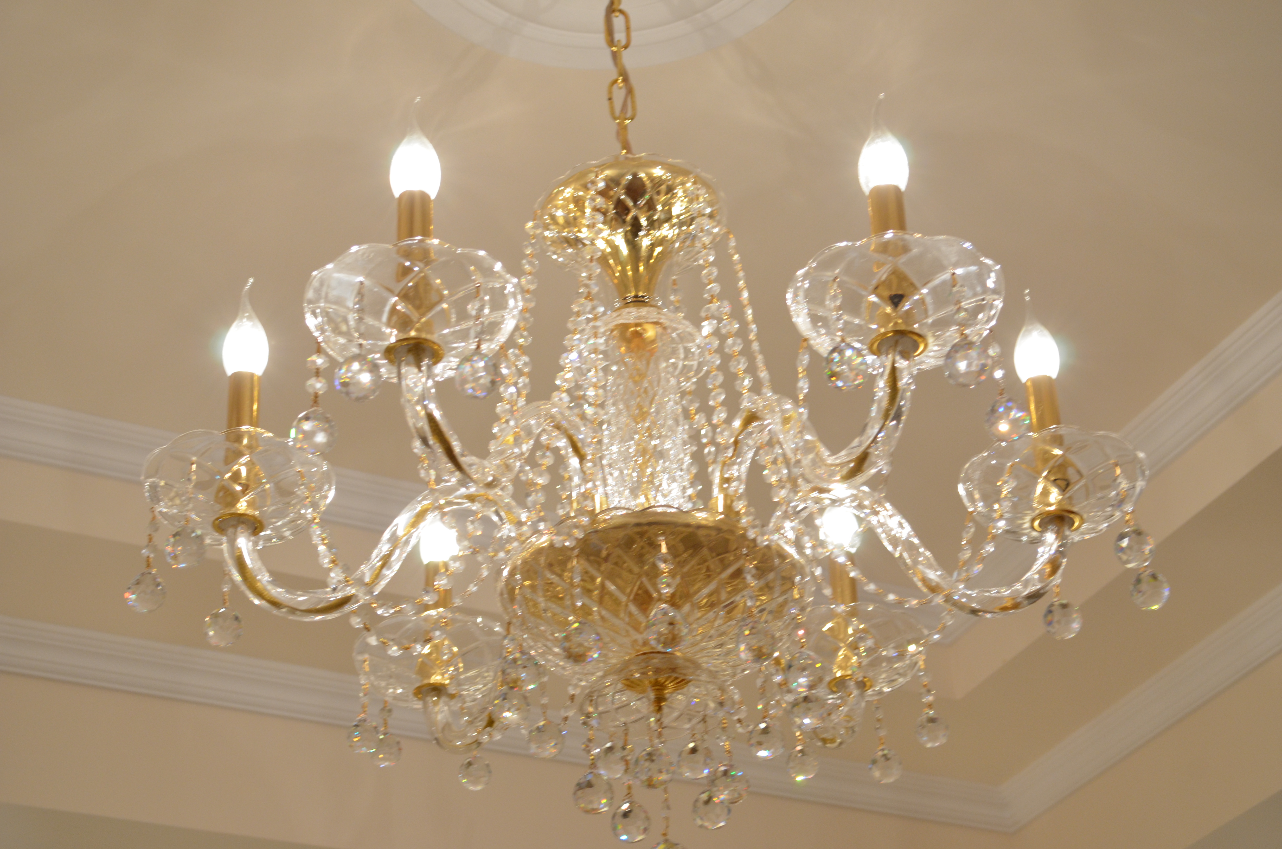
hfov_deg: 35.1
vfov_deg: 23.7
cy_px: 424
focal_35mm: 57
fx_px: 2026
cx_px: 641
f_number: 6.3
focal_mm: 38
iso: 640
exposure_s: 1/20
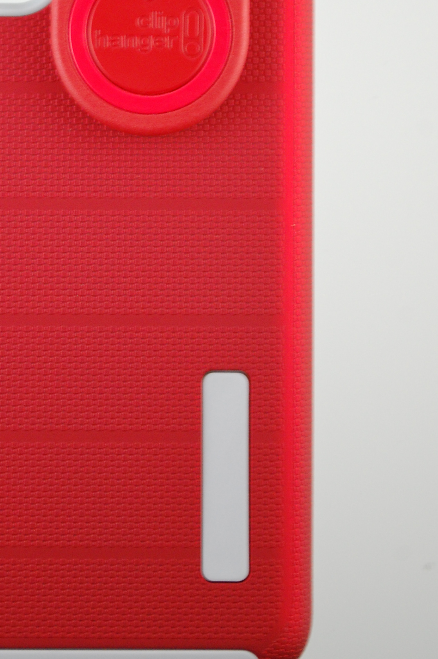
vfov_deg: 15.2
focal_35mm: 134
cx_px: 114
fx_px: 2451
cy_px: 128
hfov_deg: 10.2
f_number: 5.6
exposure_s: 1/30
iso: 800
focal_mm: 50
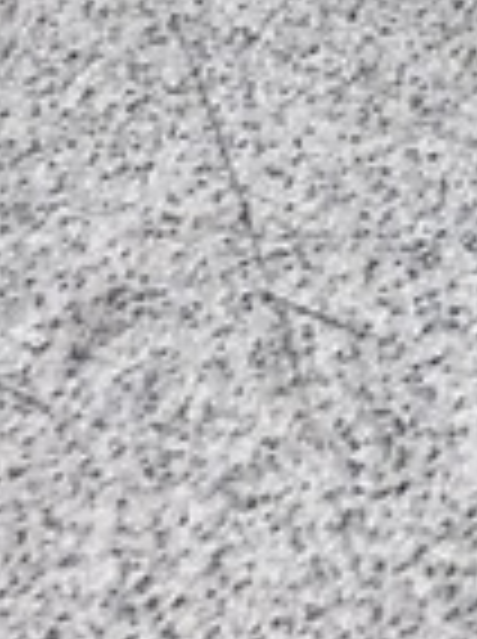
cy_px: -1125
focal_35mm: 199
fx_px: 3667
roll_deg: +0.8
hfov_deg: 6.9
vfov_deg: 8.6
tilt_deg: -25.9
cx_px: 1233
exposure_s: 1/40
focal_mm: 3.99
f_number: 1.8
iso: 20
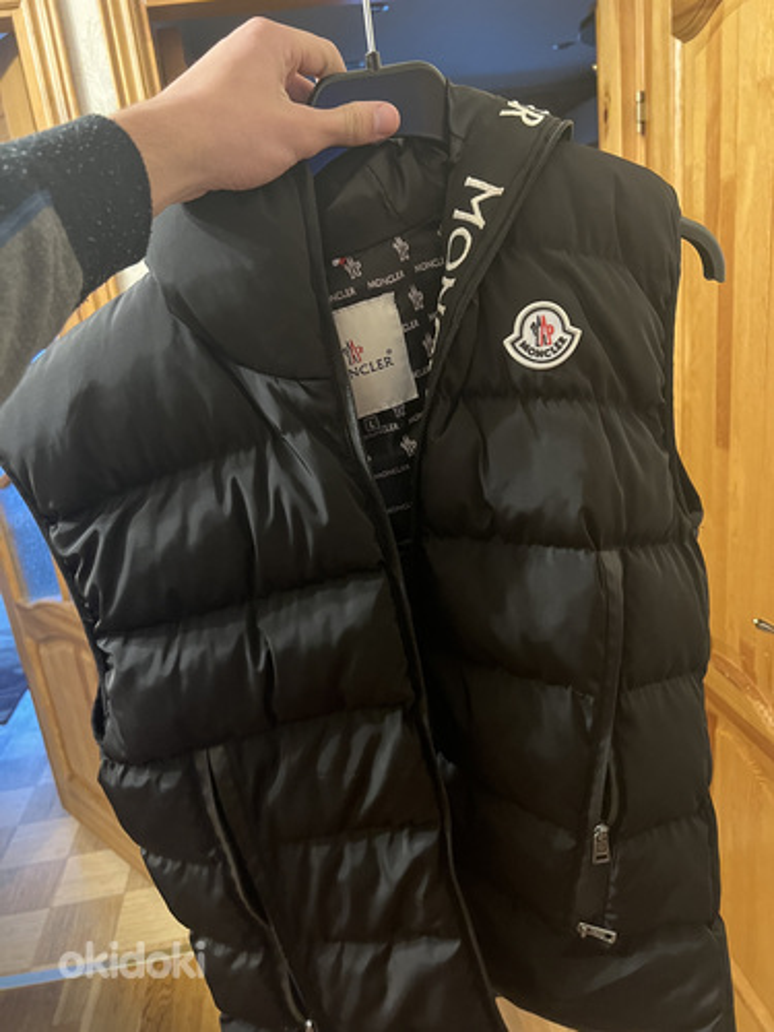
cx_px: 387
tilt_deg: -17.4
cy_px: 516
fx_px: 775
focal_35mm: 26
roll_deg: +7.5
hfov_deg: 53.1
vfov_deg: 67.3
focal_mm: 5.7
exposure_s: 1/25
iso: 500
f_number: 1.5
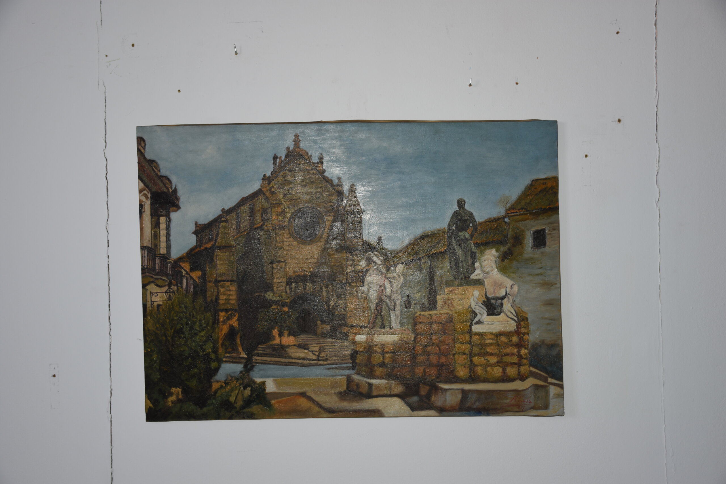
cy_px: 242
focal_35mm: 45
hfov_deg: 43.6
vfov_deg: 29.9
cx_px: 363
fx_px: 907
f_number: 4
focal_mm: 30
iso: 100
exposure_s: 1/60
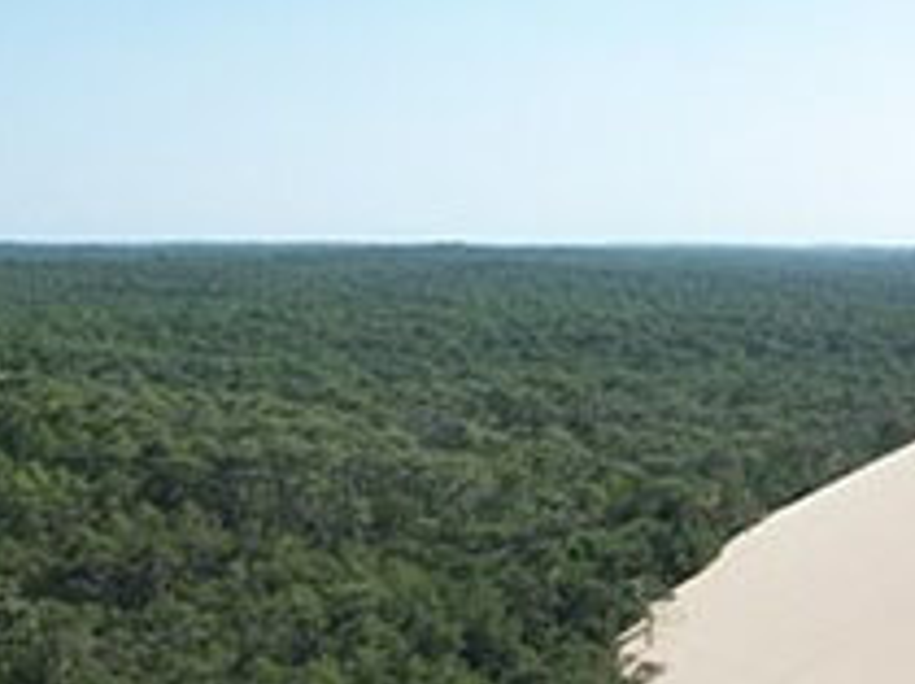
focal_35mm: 73
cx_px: 471
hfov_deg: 26.7
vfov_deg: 20.0
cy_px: 518
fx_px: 1927
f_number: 5.5
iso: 80
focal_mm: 5.7
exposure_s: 1/332
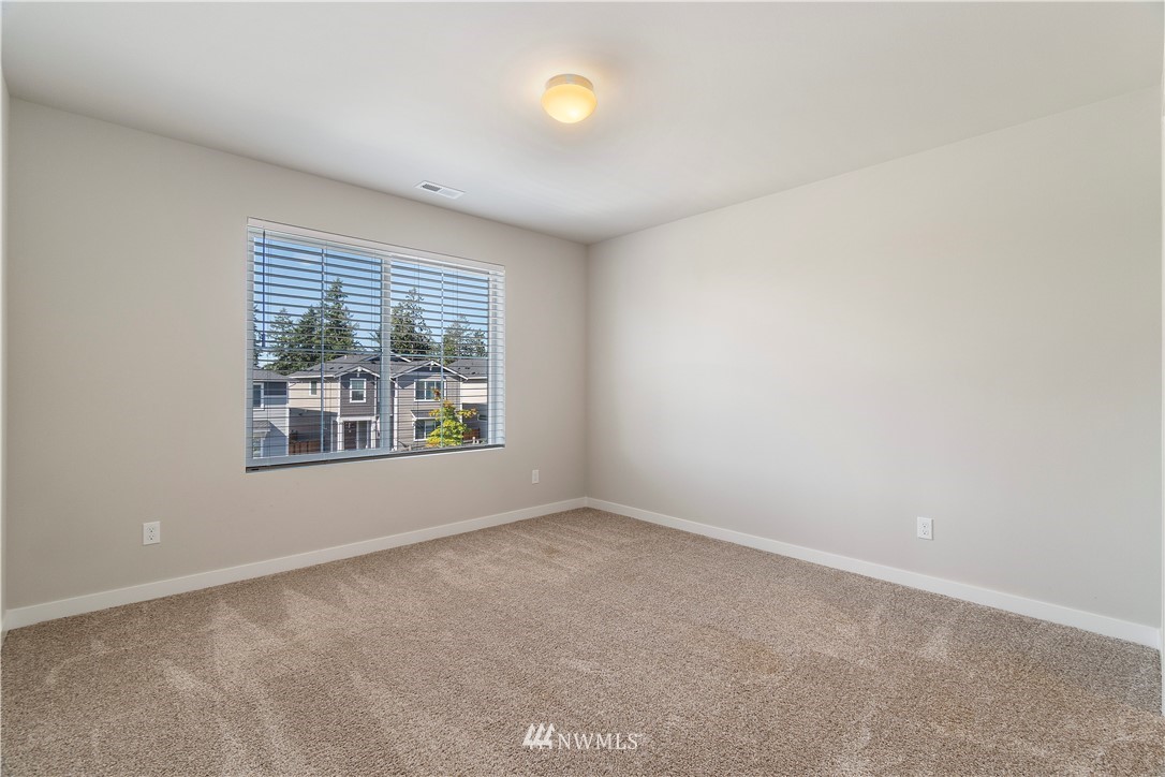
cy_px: 388
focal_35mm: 15
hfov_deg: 100.4
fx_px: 485
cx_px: 582
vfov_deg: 77.3
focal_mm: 10
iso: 320
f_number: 5.6
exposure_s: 1/2.5
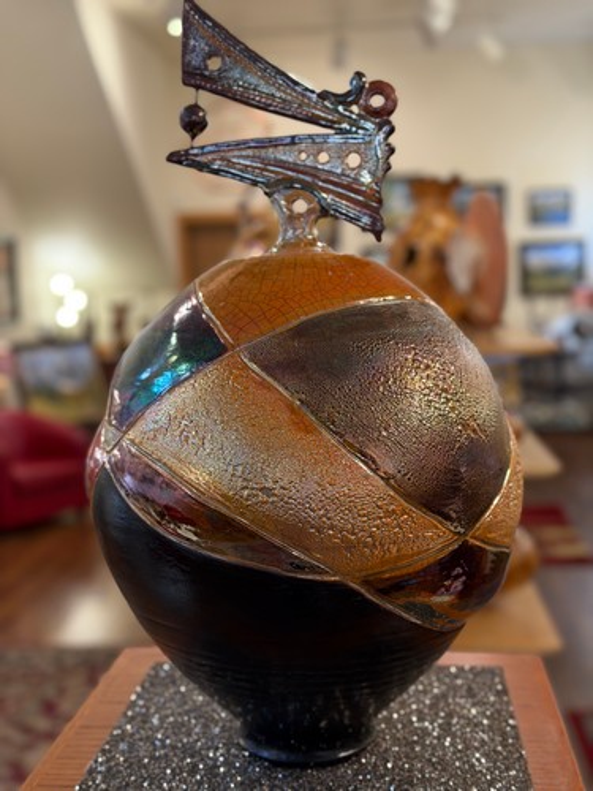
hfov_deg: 30.3
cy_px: 396
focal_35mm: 48
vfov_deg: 39.7
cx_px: 296
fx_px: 1096
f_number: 1.78
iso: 160
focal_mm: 6.76
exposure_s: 1/60
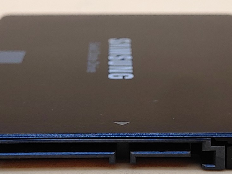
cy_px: 87
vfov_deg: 14.4
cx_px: 127
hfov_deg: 19.1
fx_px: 690
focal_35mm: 103
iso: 50
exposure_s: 1/110
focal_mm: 4.36
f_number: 1.8
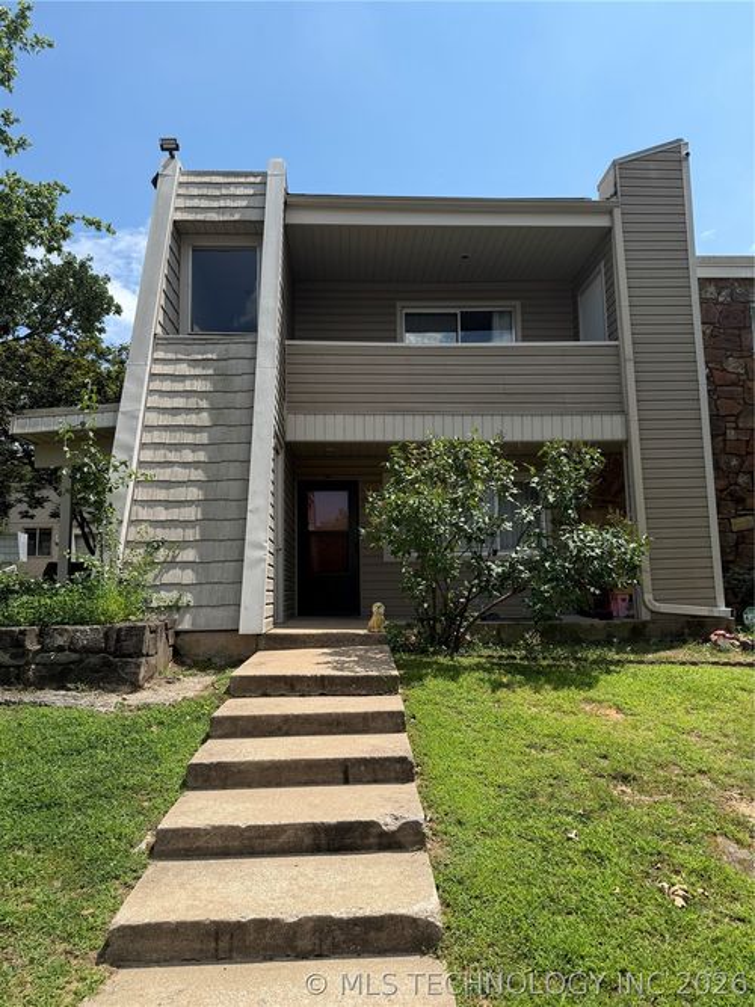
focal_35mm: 24
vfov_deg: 71.6
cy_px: 504
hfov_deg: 56.8
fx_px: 698
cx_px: 378
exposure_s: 1/4673
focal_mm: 6.76
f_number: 1.78
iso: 80
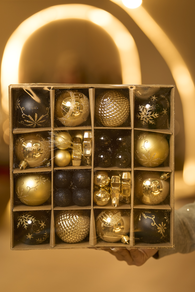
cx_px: 98
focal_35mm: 98
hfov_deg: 14.0
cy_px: 148
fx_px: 796
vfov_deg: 20.8
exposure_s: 1/200
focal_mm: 95
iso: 800
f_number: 2.8
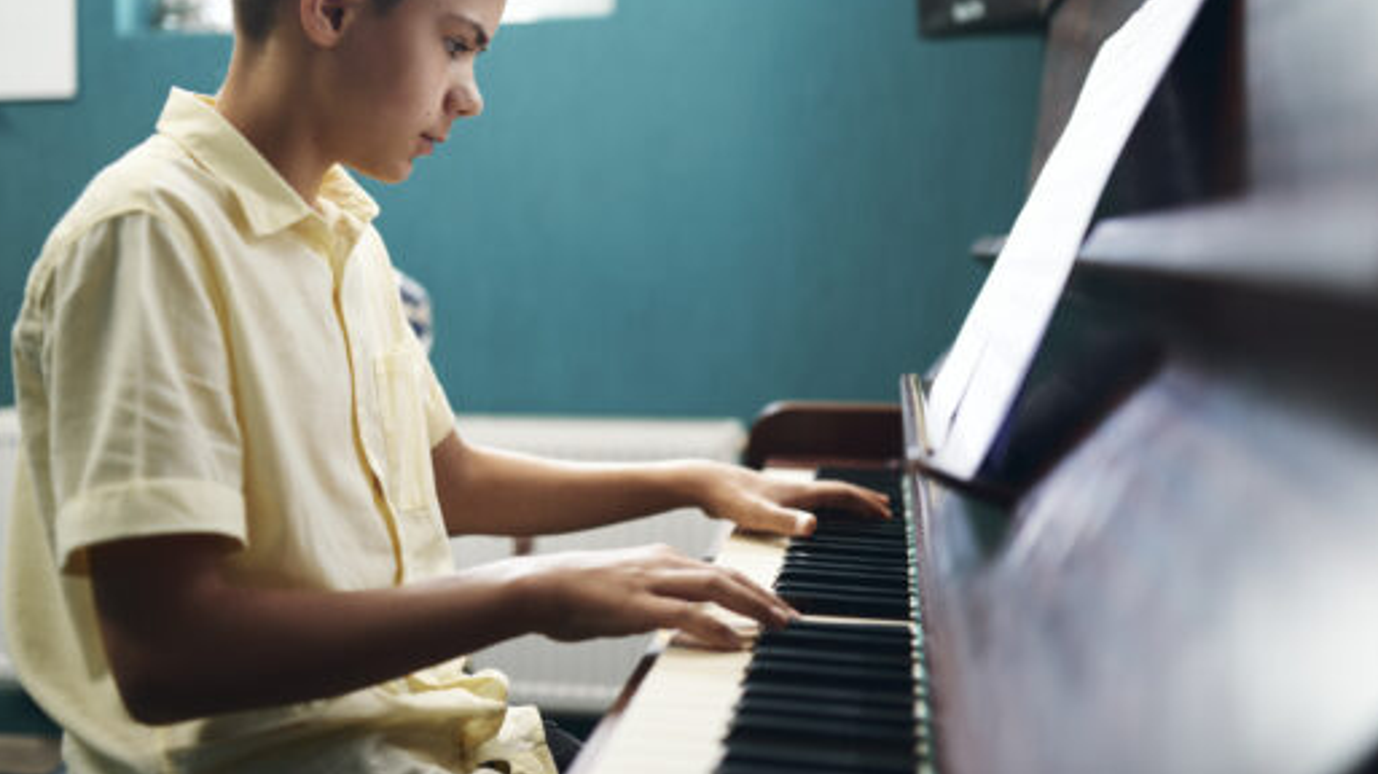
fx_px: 1461
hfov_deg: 50.5
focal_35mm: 40
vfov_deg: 29.6
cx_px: 643
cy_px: 294
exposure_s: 1/60
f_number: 1.4
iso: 100
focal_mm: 35
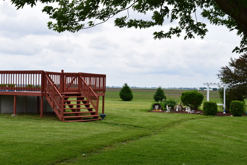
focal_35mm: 57
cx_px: 124
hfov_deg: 35.0
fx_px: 391
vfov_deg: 23.8
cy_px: 82
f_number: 11
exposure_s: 1/500
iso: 400
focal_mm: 38
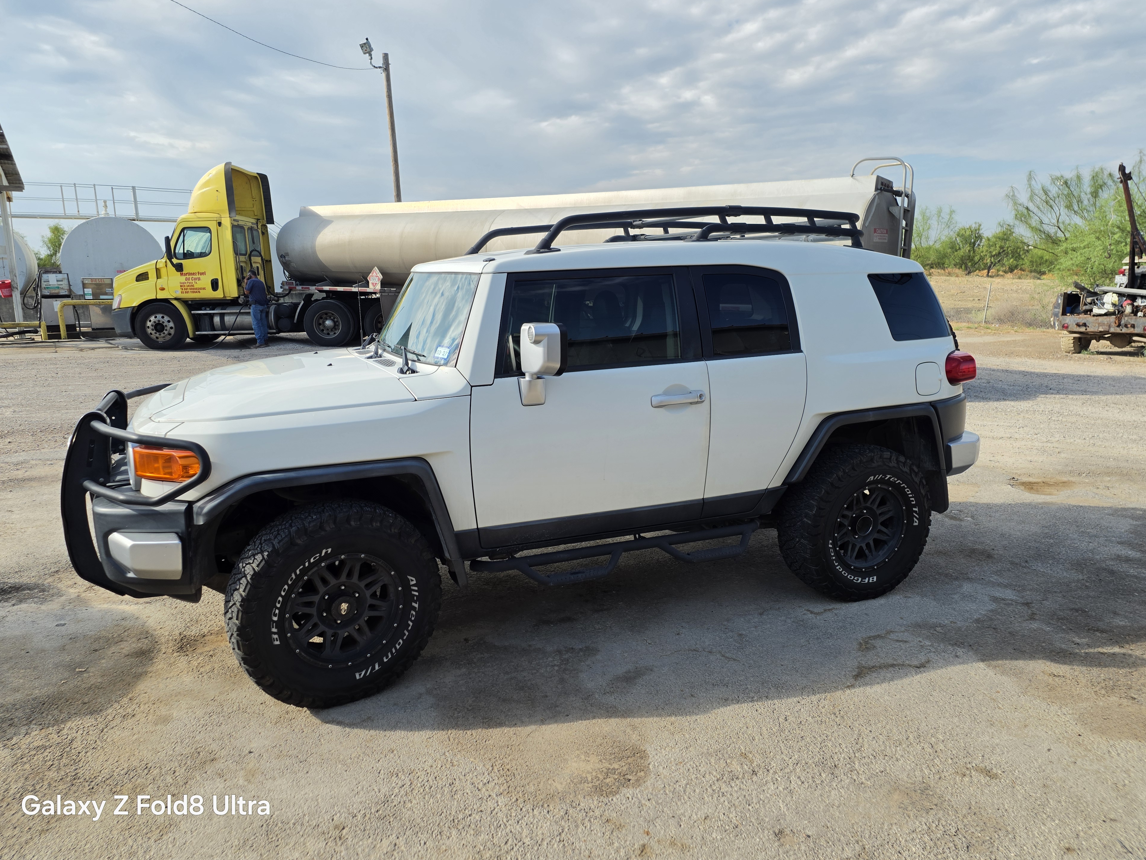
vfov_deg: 56.8
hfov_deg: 71.6
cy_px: 433
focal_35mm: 24
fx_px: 795
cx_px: 562
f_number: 1.7
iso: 80
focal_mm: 6.25
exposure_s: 1/3203
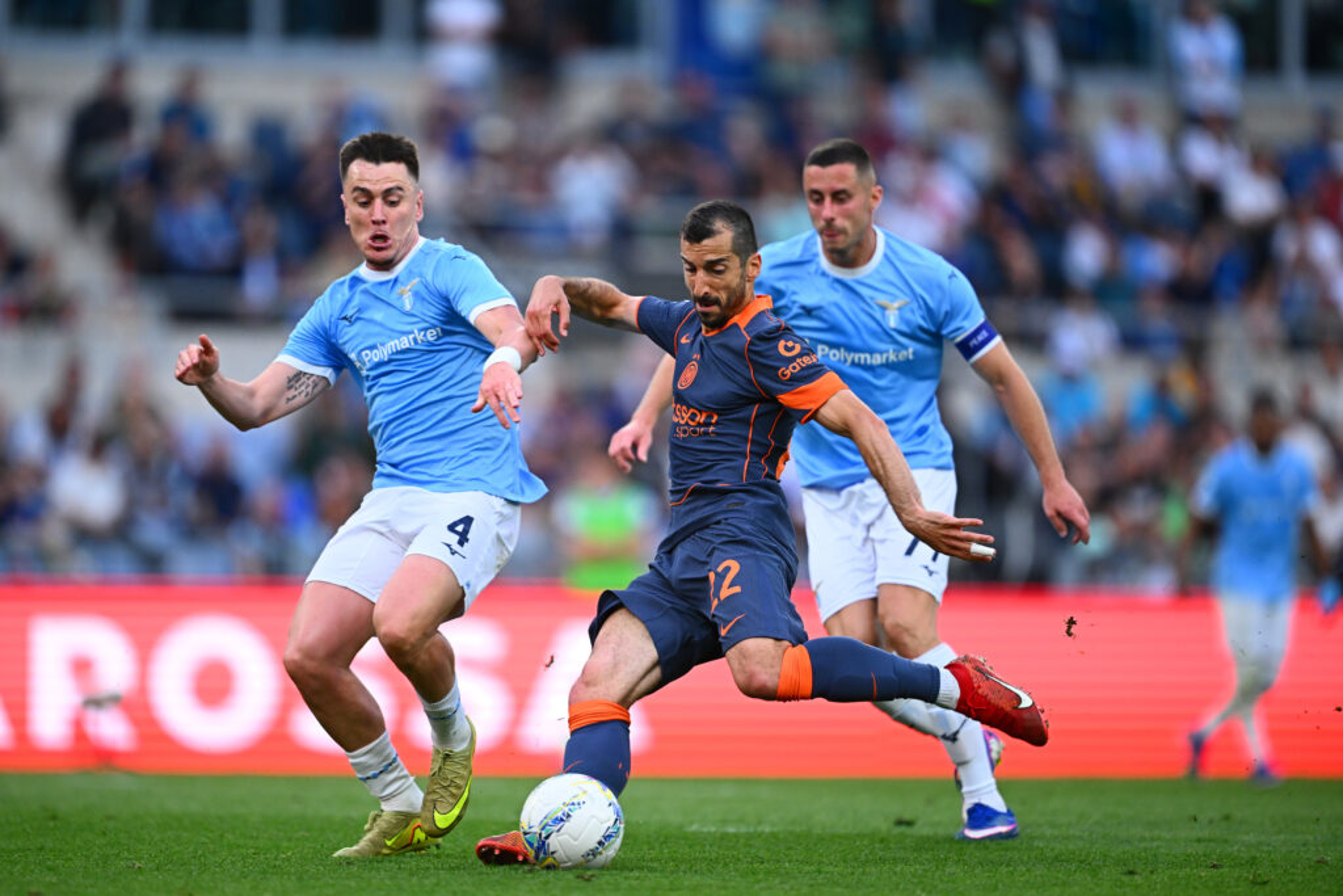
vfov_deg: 3.4
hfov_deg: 5.2
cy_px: 448
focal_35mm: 400
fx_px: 14923
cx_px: 672
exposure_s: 1/2000
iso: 1600
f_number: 2.8
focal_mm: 400
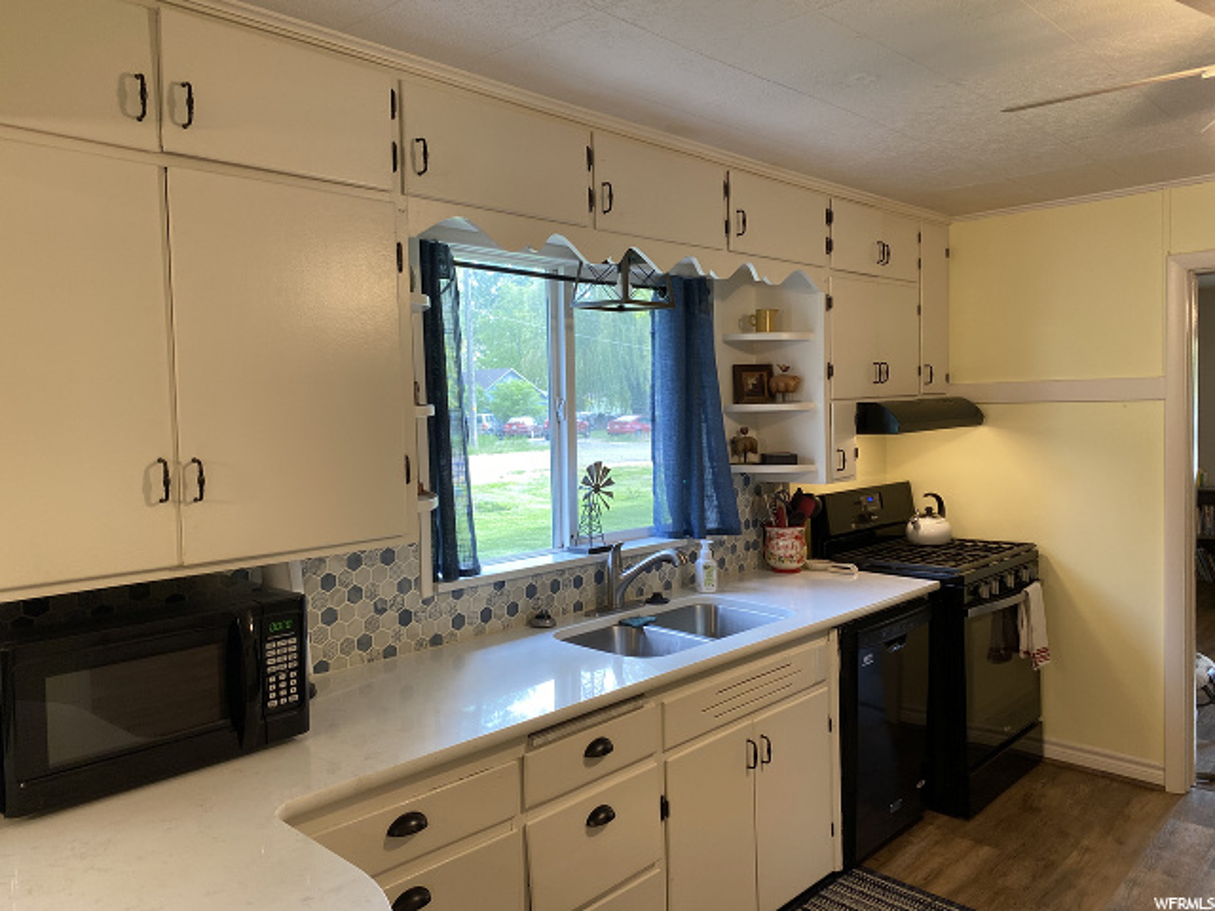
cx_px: 608
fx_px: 913
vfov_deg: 53.1
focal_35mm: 26
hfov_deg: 67.3
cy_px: 456
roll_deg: +1.5
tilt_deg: -2.9
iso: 80
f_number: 1.8
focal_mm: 4.25
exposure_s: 1/60
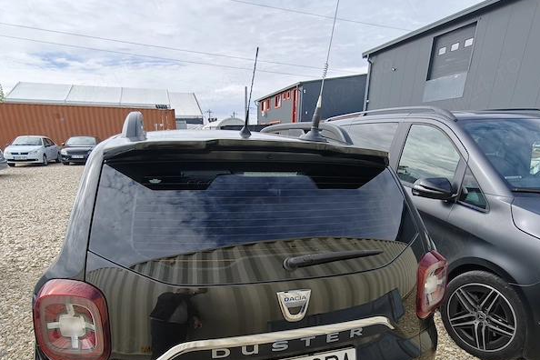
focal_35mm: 21
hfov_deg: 81.2
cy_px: 269
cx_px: 271
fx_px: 315
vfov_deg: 56.6
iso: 50
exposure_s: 1/291
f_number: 2
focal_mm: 2.31
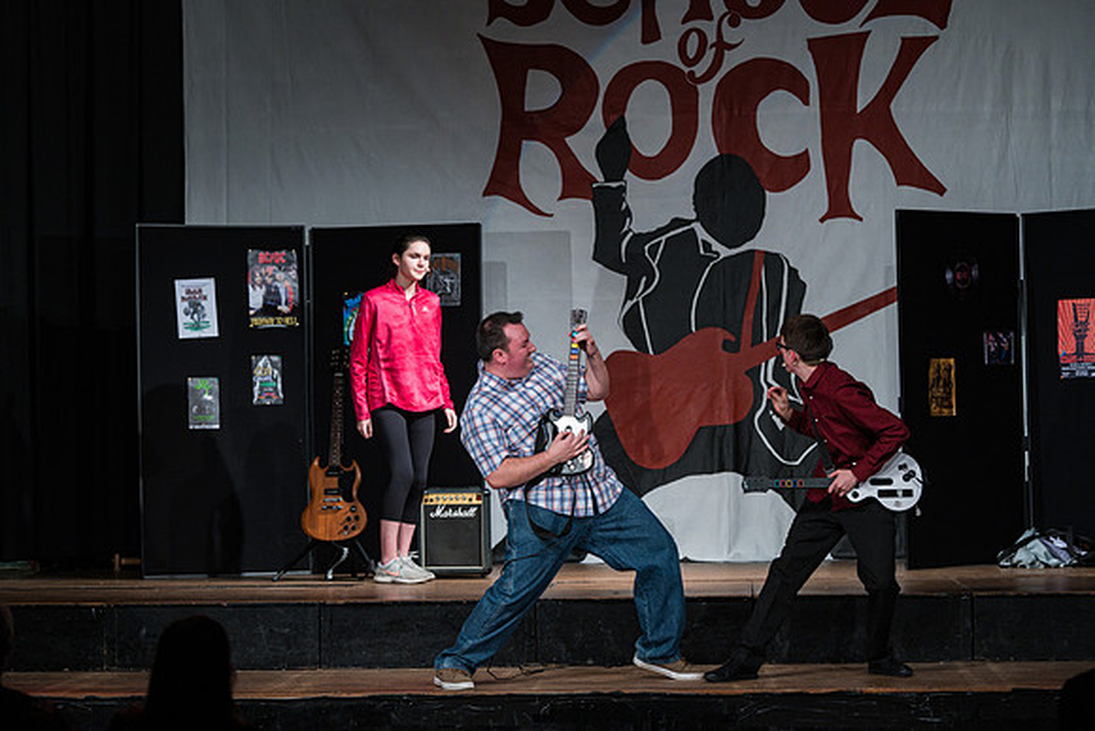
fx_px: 3103
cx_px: 548
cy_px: 366
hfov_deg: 20.0
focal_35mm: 102
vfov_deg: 13.4
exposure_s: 1/250
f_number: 4
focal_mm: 102
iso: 1250
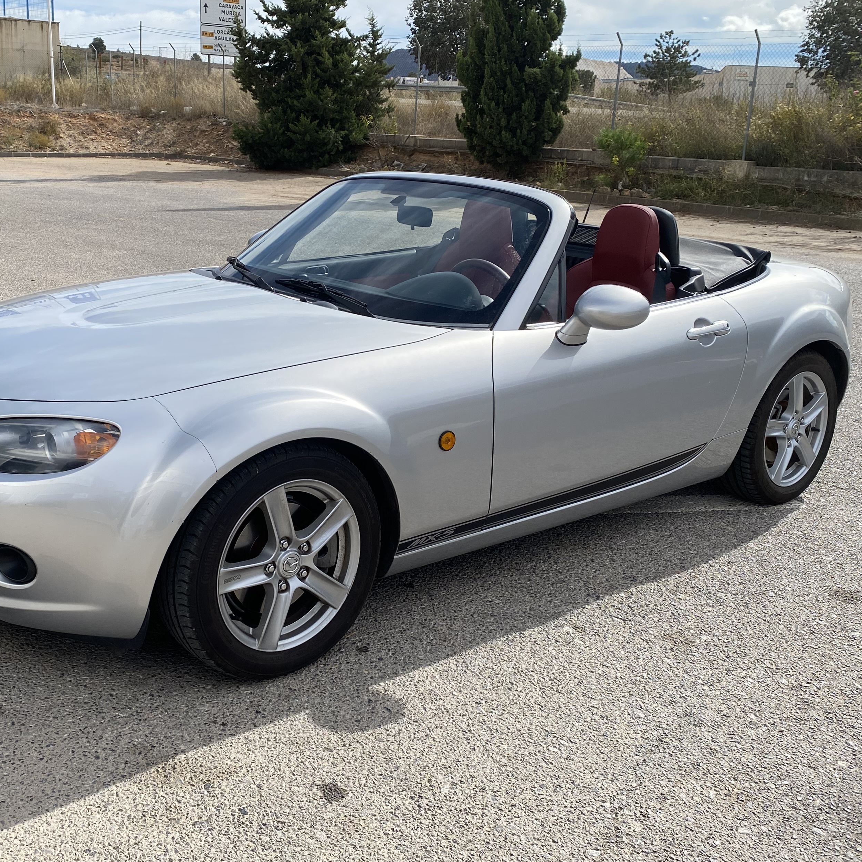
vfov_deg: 44.9
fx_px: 1042
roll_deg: -1.5
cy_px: 423
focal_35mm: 37
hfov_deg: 44.5
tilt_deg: -15.7
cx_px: 317
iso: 32
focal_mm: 4.25
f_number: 1.8
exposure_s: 1/2513
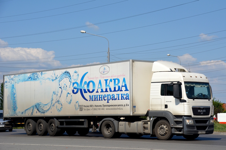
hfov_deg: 21.9
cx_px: 113
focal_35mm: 93
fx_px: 584
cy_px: 75
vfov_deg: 14.7
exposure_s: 1/2000
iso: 400
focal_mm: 62
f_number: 8
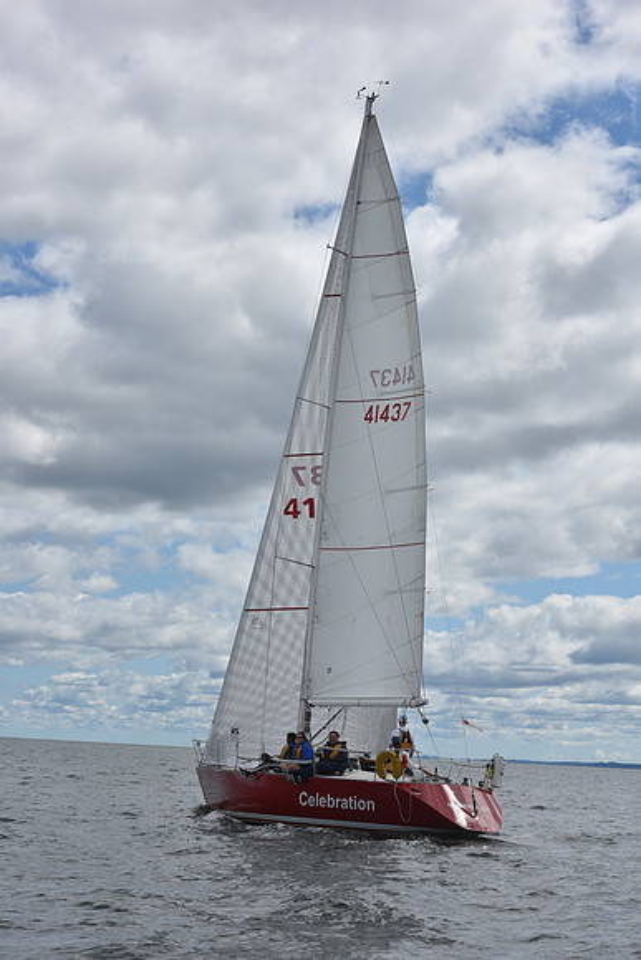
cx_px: 320
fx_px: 1868
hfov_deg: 19.5
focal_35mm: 70
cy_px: 480
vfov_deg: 28.8
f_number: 11
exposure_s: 1/800
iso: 250
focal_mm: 70
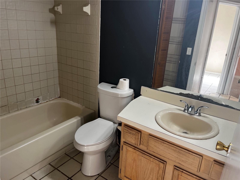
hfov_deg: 67.3
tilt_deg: -19.2
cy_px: 90
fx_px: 180
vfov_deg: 53.1
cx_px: 120
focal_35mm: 26
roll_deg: -3.6
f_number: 1.6
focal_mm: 5.1
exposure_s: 1/121
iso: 125
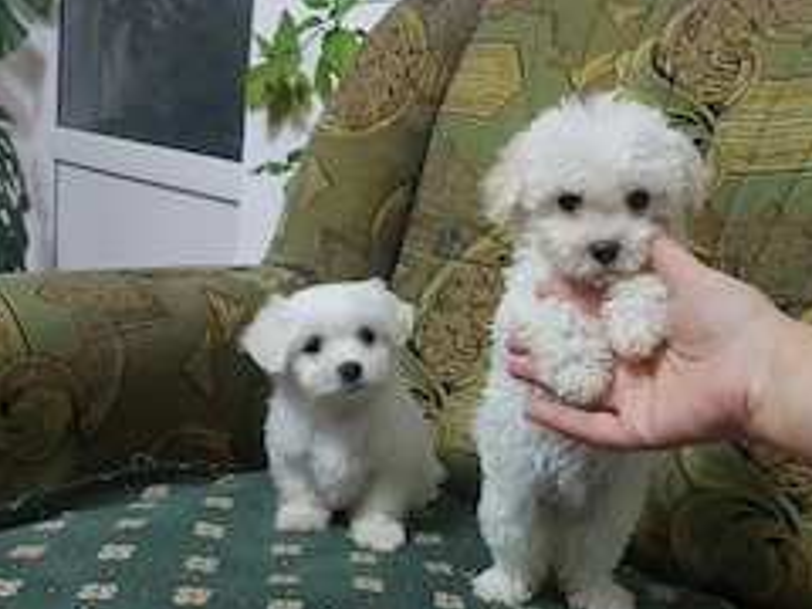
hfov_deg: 46.5
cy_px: 348
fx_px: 938
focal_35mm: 40
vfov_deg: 35.9
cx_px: 497
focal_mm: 5.23
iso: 250
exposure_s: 1/25
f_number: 1.8
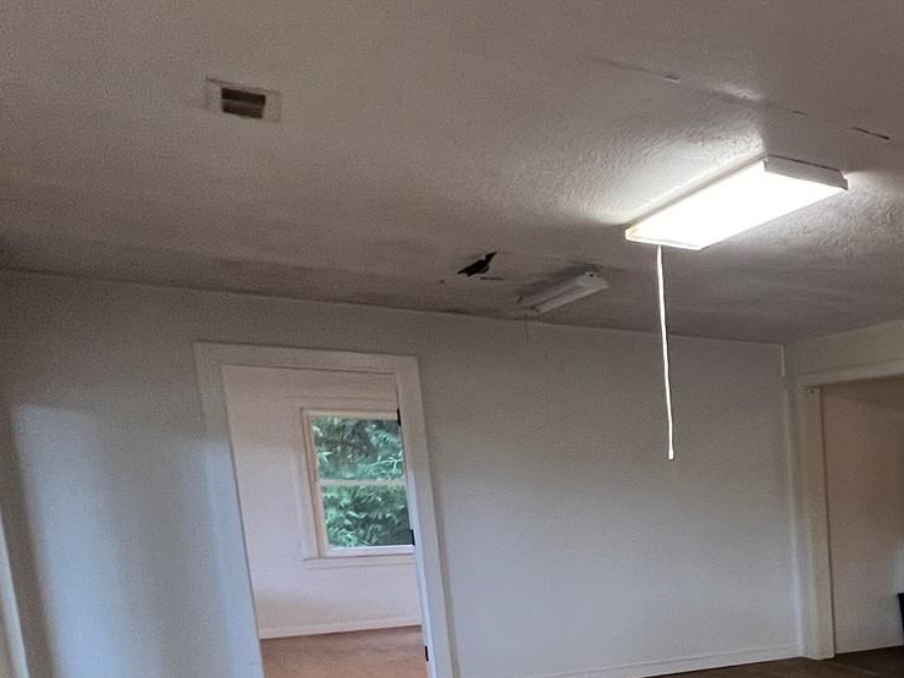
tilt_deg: -8.9
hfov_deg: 36.4
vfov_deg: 36.6
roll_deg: +0.3
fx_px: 940
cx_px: 1140
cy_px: 636
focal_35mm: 36
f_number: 1.8
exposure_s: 1/120
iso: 250
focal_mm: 1.57
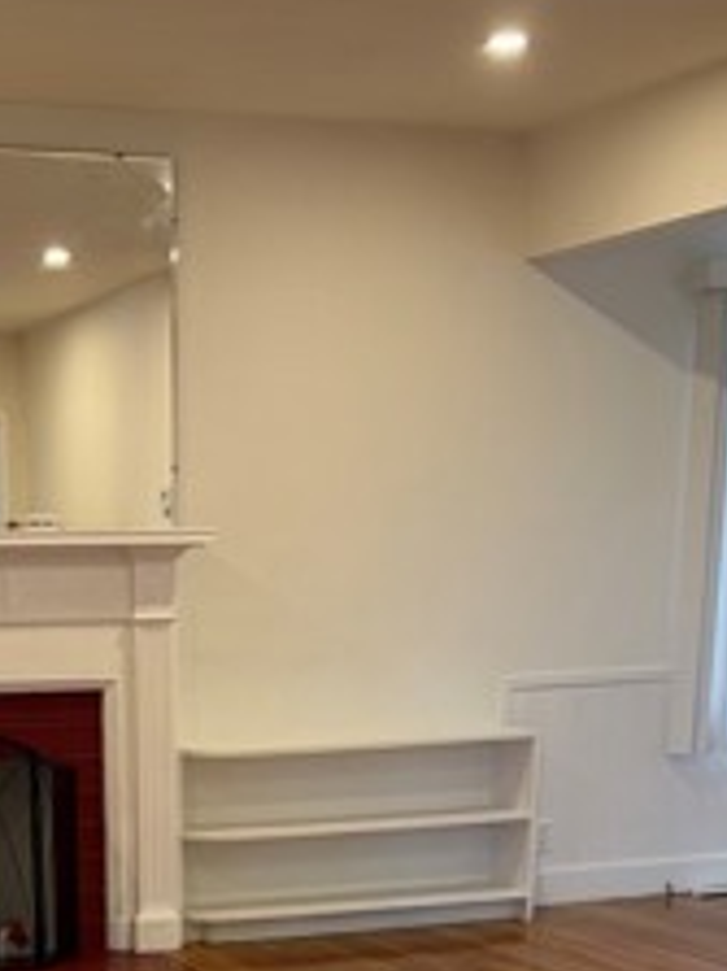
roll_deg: +1.4
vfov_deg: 25.7
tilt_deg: -16.1
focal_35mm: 69
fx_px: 1934
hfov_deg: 21.0
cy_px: 1119
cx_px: 135
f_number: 1.78
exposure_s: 1/60
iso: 160
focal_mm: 6.76
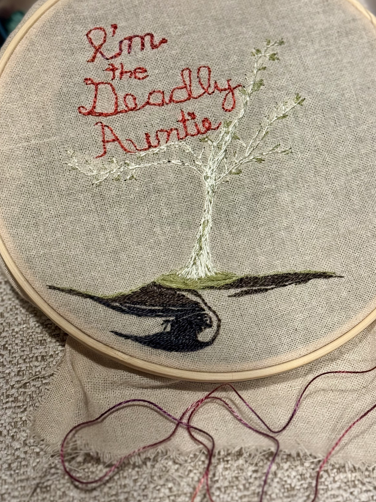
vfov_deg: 30.7
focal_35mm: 63
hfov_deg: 23.3
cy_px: 213
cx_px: 217
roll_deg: -10.4
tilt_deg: -42.5
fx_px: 913
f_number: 1.78
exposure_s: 1/40
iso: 400
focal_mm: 6.76
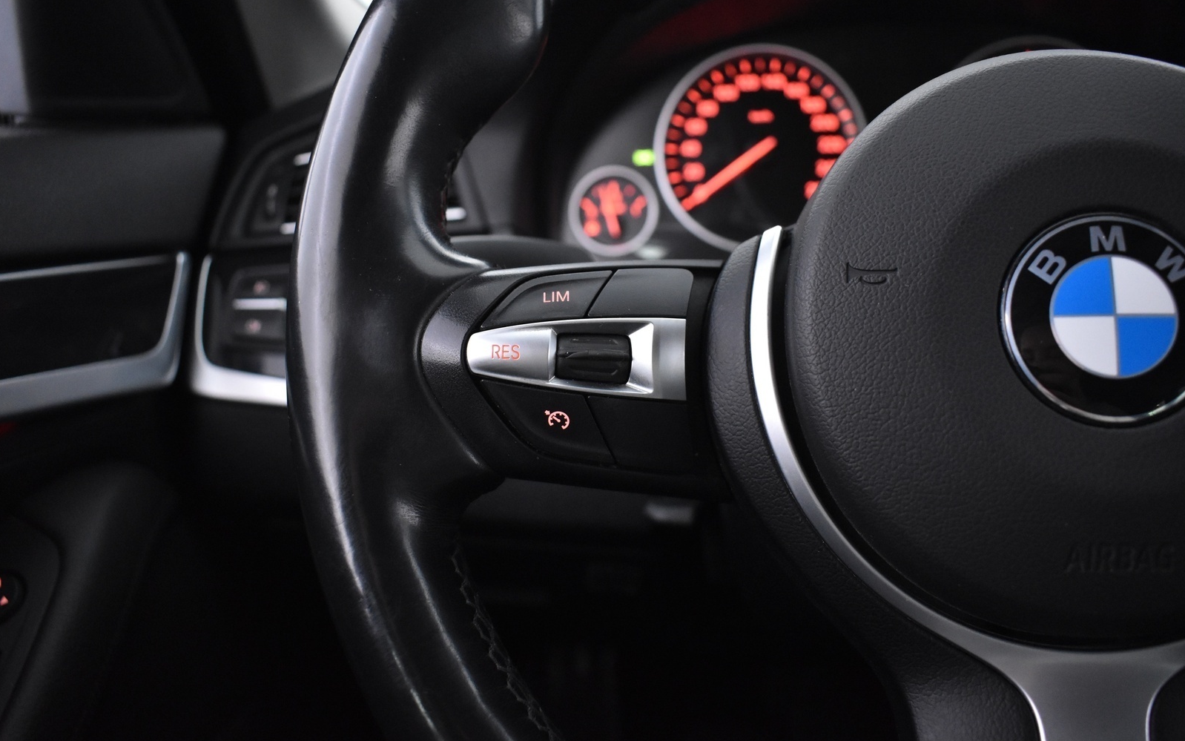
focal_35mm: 31
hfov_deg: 61.2
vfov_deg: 40.6
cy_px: 363
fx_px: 1001
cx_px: 597
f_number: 3.5
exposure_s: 1/30
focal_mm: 20
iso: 2800
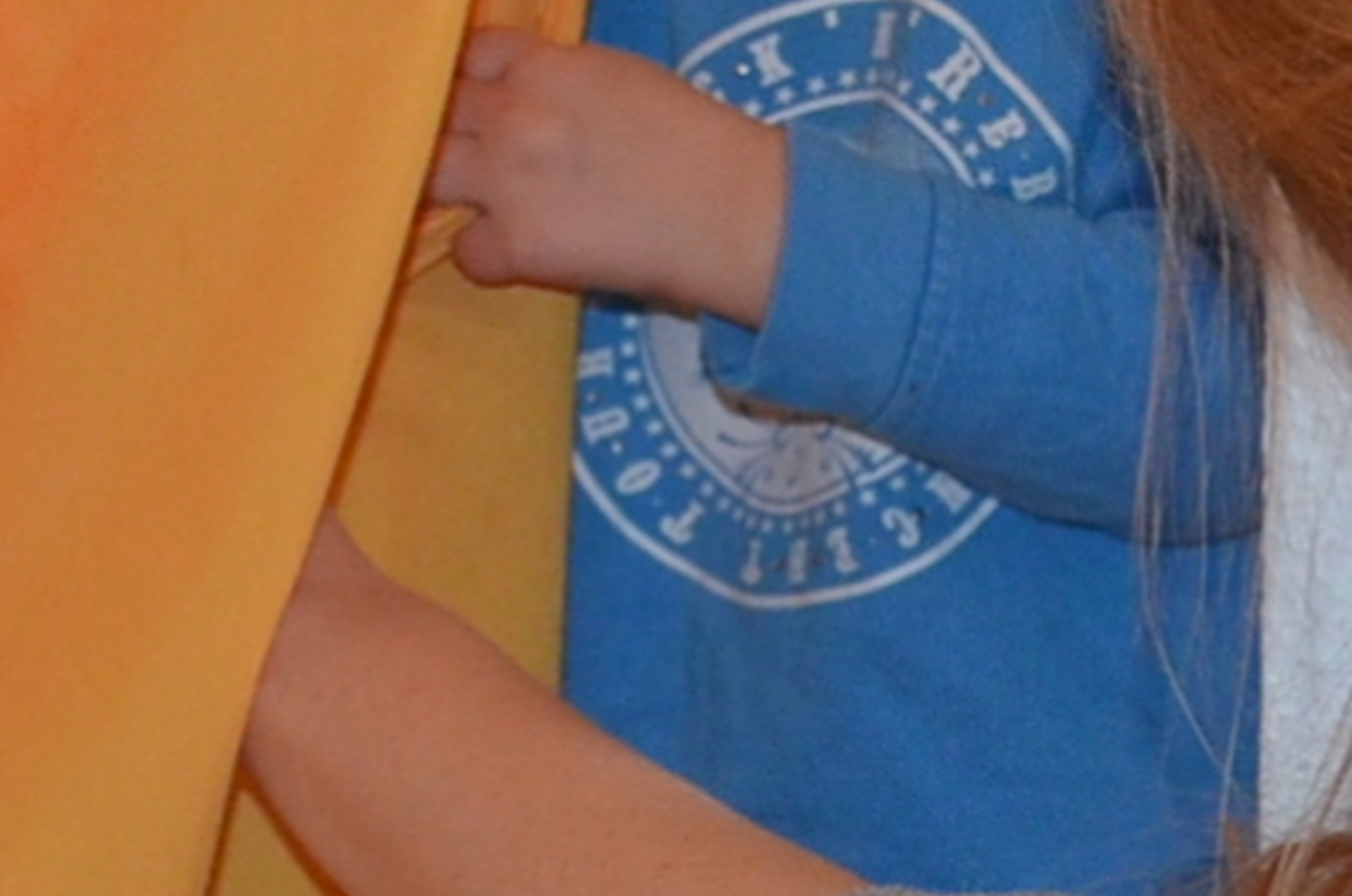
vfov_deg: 6.7
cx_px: 1607
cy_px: 133
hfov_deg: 9.9
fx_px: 7683
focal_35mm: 205
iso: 720
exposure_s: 1/60
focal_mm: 22
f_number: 4
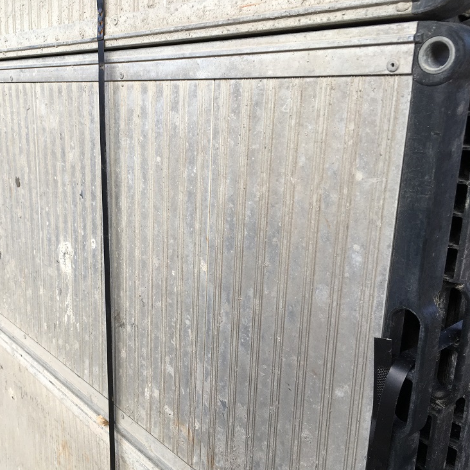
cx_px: 153
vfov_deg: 47.2
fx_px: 538
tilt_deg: -13.6
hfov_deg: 46.4
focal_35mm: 35
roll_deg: -2.9
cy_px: 234
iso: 32
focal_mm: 4.15
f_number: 2.2
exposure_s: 1/100
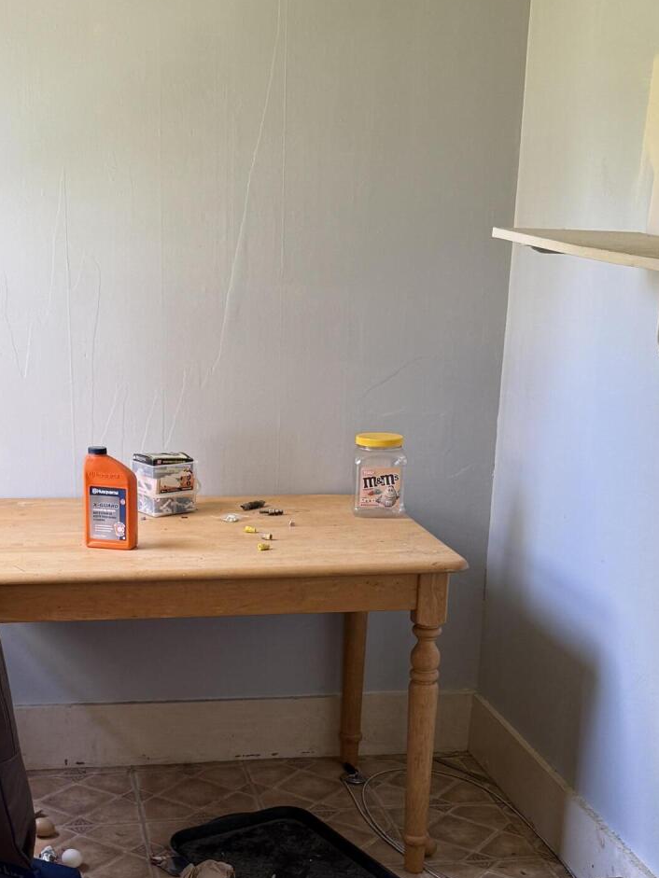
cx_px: 248
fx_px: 1294
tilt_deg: -16.1
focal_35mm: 51
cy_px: 636
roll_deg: -1.0
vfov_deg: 36.8
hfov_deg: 28.5
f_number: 1.78
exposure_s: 1/121
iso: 125
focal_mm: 6.76
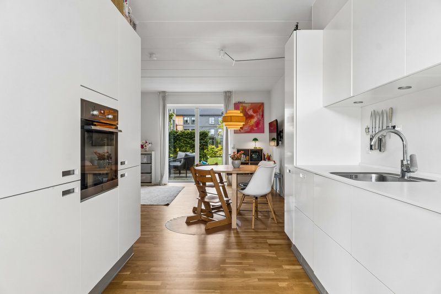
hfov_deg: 72.1
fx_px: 303
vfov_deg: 51.7
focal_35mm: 25
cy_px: 147
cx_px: 220
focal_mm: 16.5
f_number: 8
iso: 200
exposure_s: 1/10
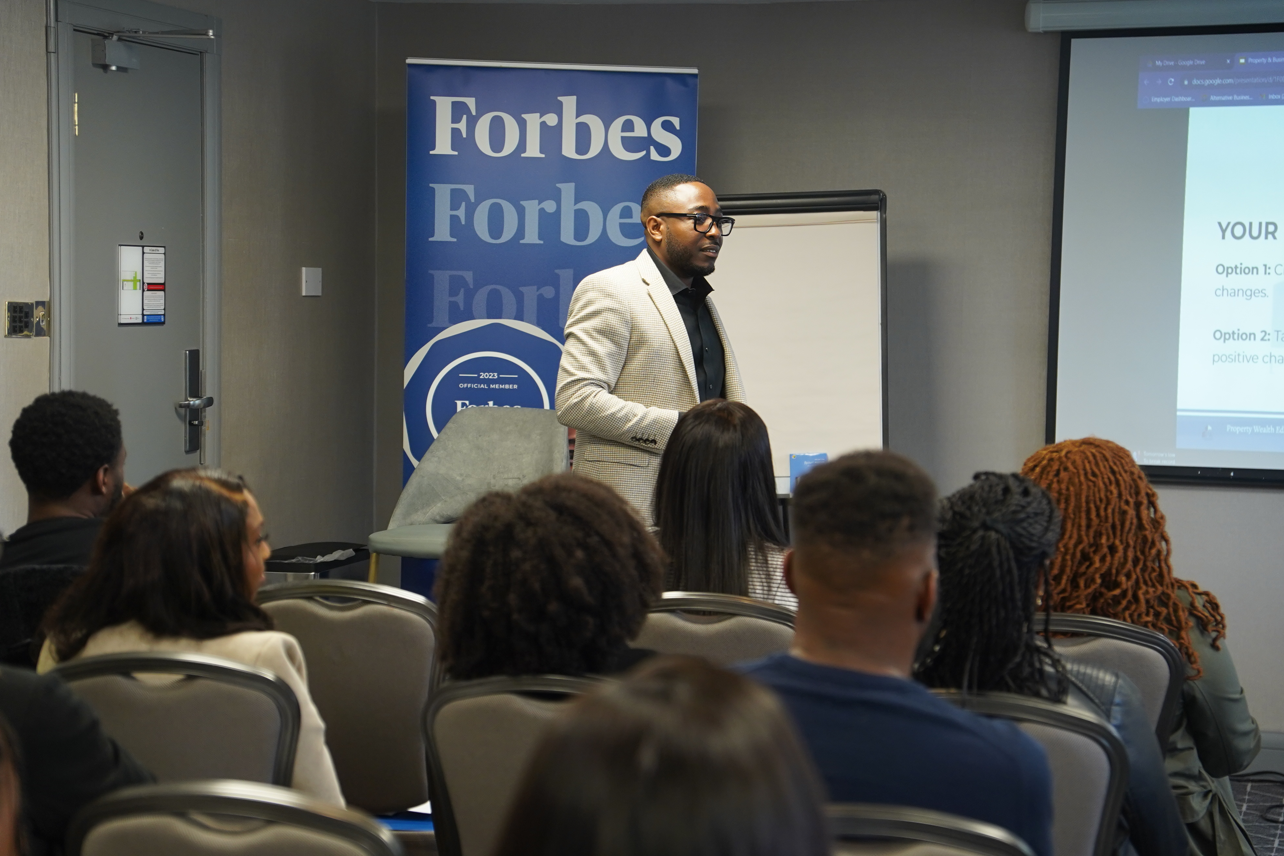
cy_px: 428
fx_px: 3138
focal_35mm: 88
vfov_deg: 15.5
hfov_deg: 23.1
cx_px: 642
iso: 800
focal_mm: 59
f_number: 2.8
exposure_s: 1/125
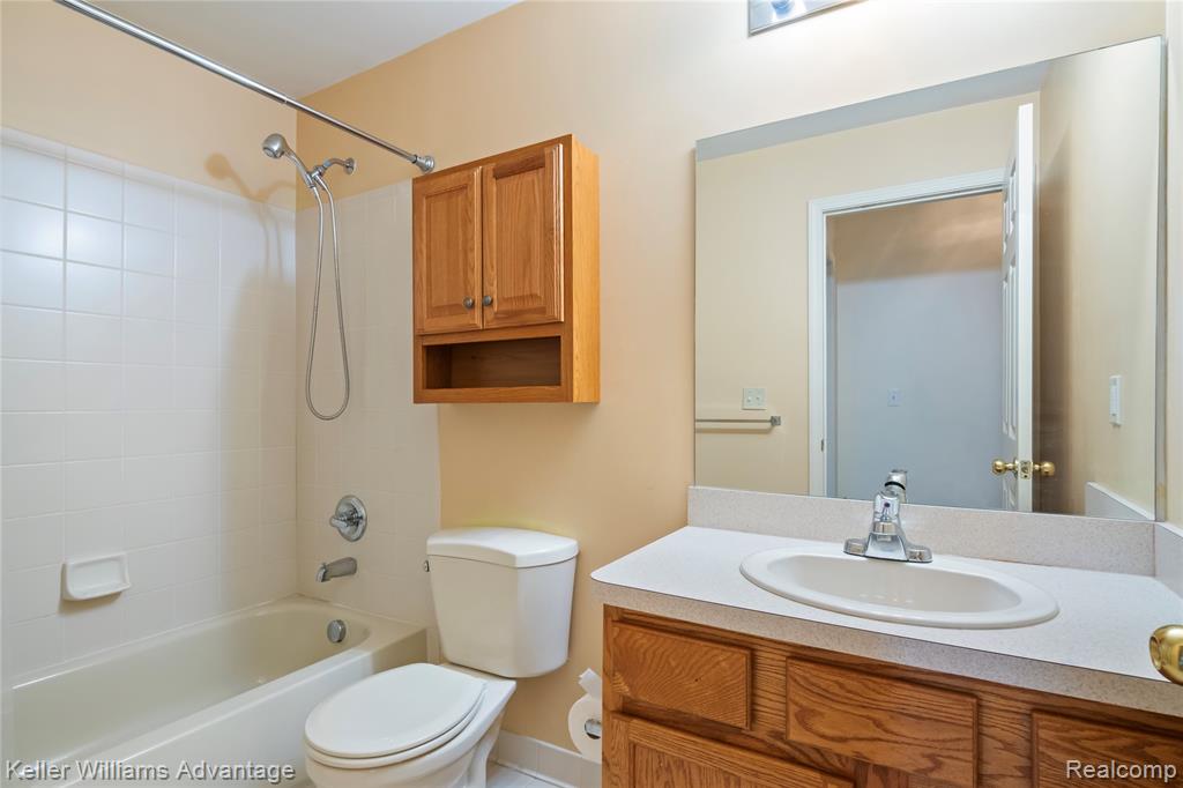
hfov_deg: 95.0
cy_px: 394
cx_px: 592
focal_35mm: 16
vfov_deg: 72.0
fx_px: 542
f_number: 8
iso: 800
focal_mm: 11
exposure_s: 1/4
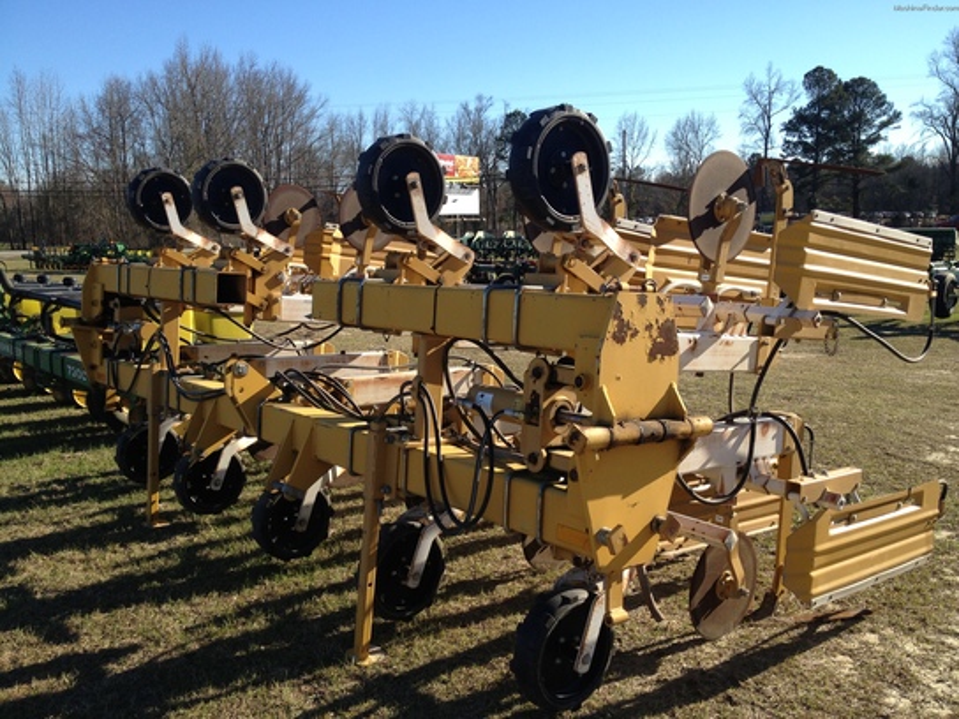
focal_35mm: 35
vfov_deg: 40.7
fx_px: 970
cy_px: 360
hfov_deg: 52.6
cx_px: 480
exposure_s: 1/986
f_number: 2.4
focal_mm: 4.28
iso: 50
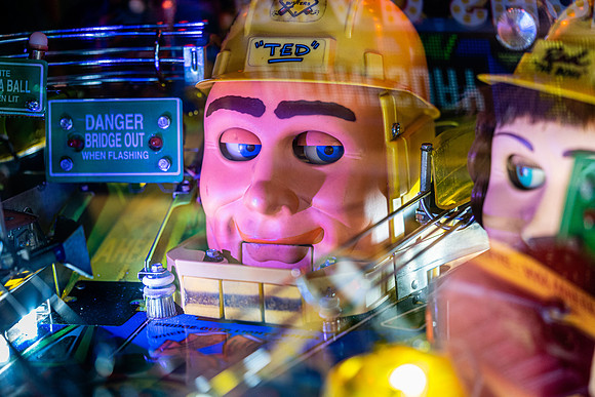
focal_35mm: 90
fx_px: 1488
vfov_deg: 15.2
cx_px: 298
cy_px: 198
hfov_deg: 22.6
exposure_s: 1/80
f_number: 2.8
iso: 1600
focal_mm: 90
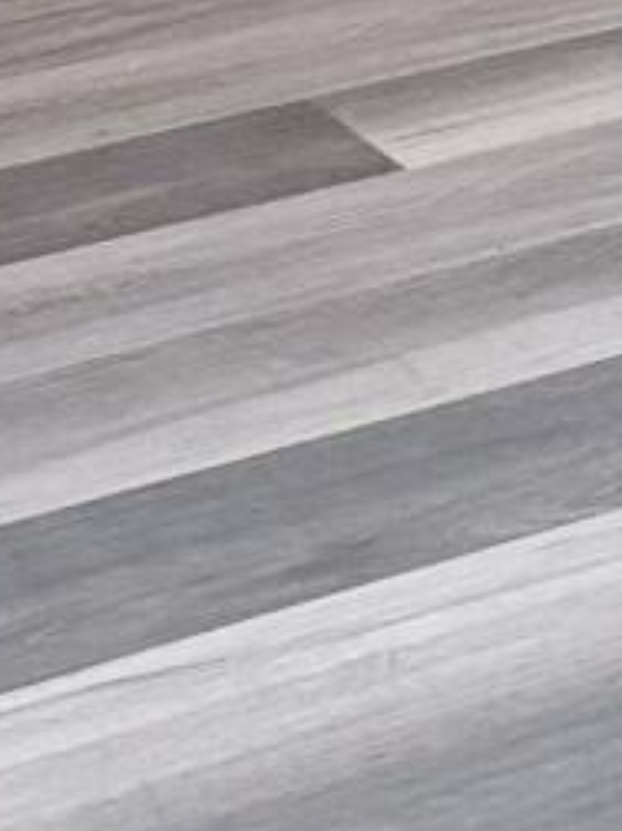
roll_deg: -0.3
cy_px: -1434
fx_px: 4580
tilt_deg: -1.8
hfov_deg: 6.7
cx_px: 2177
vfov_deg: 8.9
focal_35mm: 191
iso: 250
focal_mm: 6.76
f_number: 1.78
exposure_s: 1/60
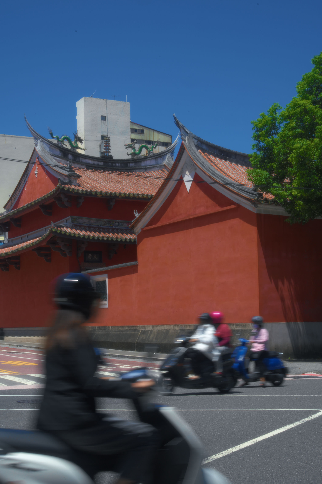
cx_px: 161
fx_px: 805
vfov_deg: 33.4
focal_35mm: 60
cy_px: 242
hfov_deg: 22.6
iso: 125
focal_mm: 60
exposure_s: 1/60
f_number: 29
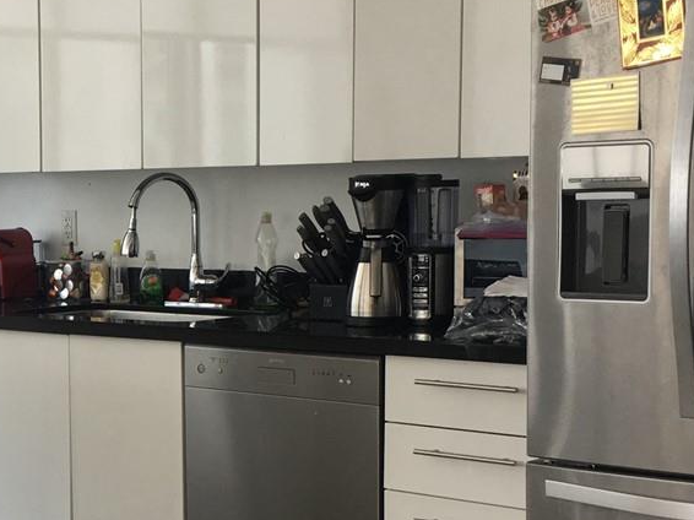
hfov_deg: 22.8
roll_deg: +1.0
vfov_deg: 17.8
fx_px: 1643
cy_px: 405
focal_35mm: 82
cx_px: -17
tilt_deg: -6.6
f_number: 2.2
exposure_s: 1/60
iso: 32
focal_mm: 4.15
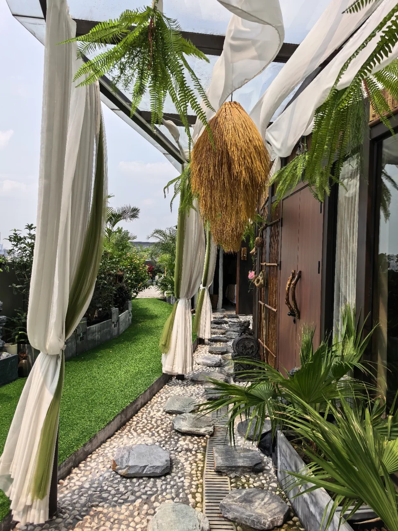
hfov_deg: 51.4
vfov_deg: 65.3
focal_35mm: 27
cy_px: 266
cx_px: 199
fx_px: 414
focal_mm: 5.75
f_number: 2
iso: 50
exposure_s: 1/4255
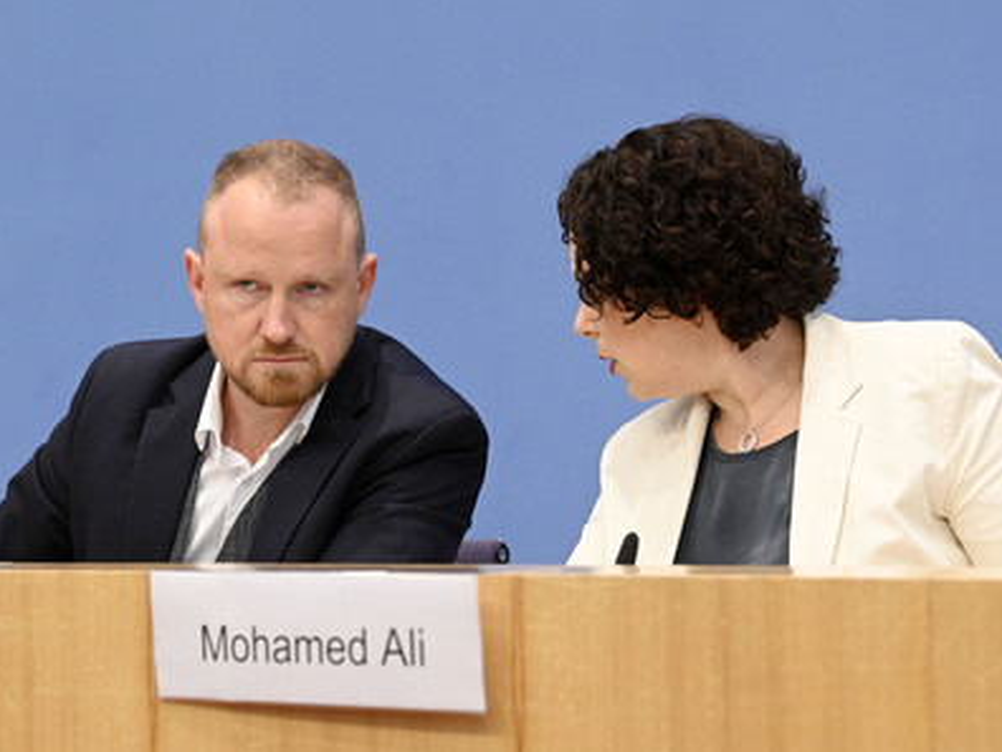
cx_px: 523
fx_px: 2374
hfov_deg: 23.8
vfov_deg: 18.0
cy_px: 377
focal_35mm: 82
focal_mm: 75
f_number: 5.6
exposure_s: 1/640
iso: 5000
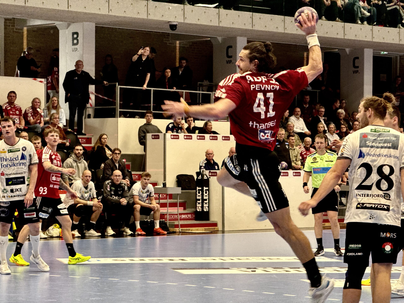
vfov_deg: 12.3
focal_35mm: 120
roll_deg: -0.7
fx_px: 1401
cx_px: 202
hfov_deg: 16.4
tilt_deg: +0.9
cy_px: 152
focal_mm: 15.66
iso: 250
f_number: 2.8
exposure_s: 1/100
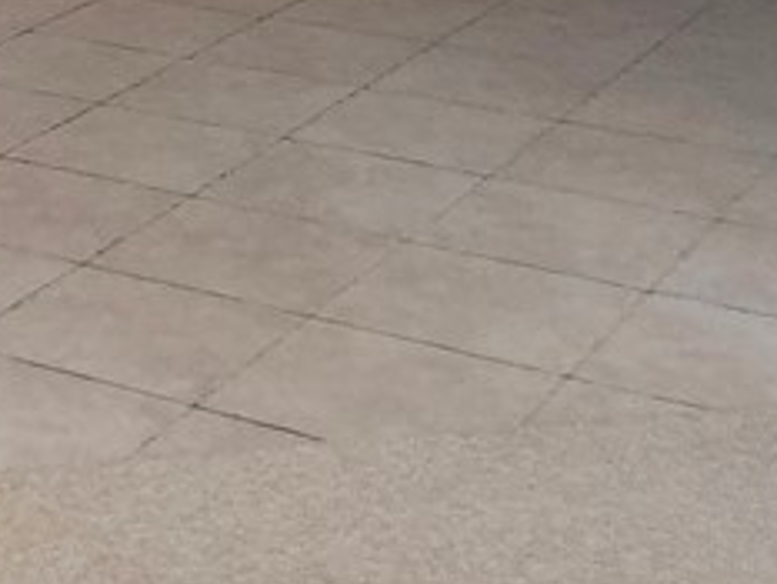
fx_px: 2268
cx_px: -207
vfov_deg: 13.5
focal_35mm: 101
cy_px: -390
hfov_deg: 18.2
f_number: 1.8
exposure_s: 1/120
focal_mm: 5.54
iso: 800
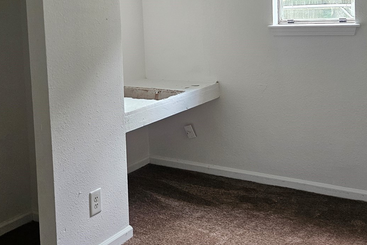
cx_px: 176
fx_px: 479
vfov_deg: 28.2
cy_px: 57
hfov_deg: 41.9
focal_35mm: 47
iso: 250
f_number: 1.8
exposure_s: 1/170
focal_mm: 5.4
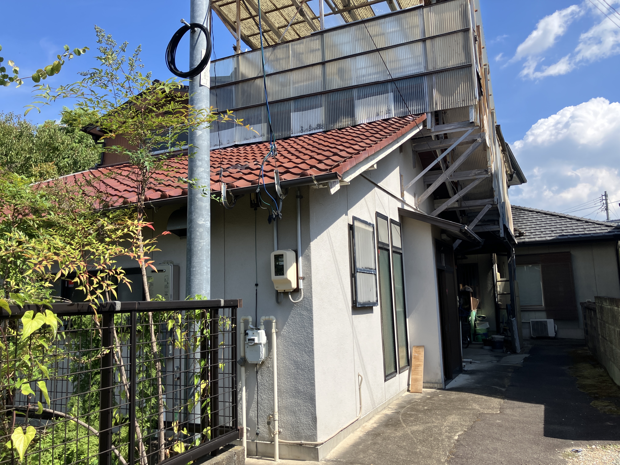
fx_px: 502
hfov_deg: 63.4
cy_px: 232
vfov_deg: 49.7
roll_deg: +1.6
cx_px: 310
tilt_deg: +7.7
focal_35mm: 28
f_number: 1.8
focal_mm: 3.99
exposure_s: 1/1279
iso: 32
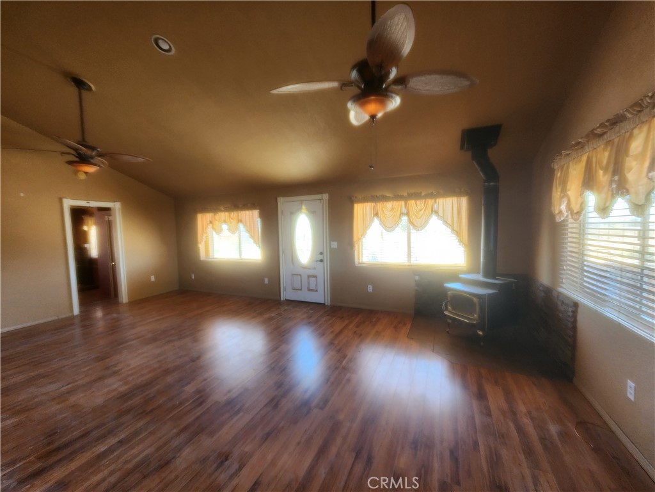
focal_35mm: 13
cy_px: 246
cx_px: 328
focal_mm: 2.2
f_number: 2.2
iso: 160
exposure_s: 1/60
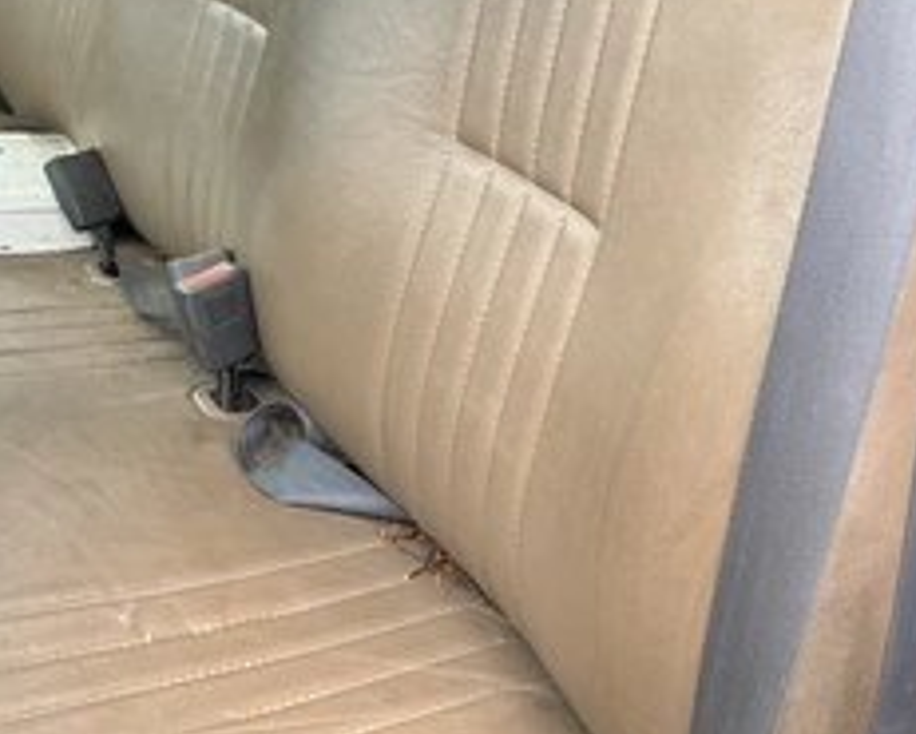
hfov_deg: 37.7
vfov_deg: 30.2
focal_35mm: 49
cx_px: 595
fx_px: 1329
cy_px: 159
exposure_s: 1/122
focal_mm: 3
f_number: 1.8
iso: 25
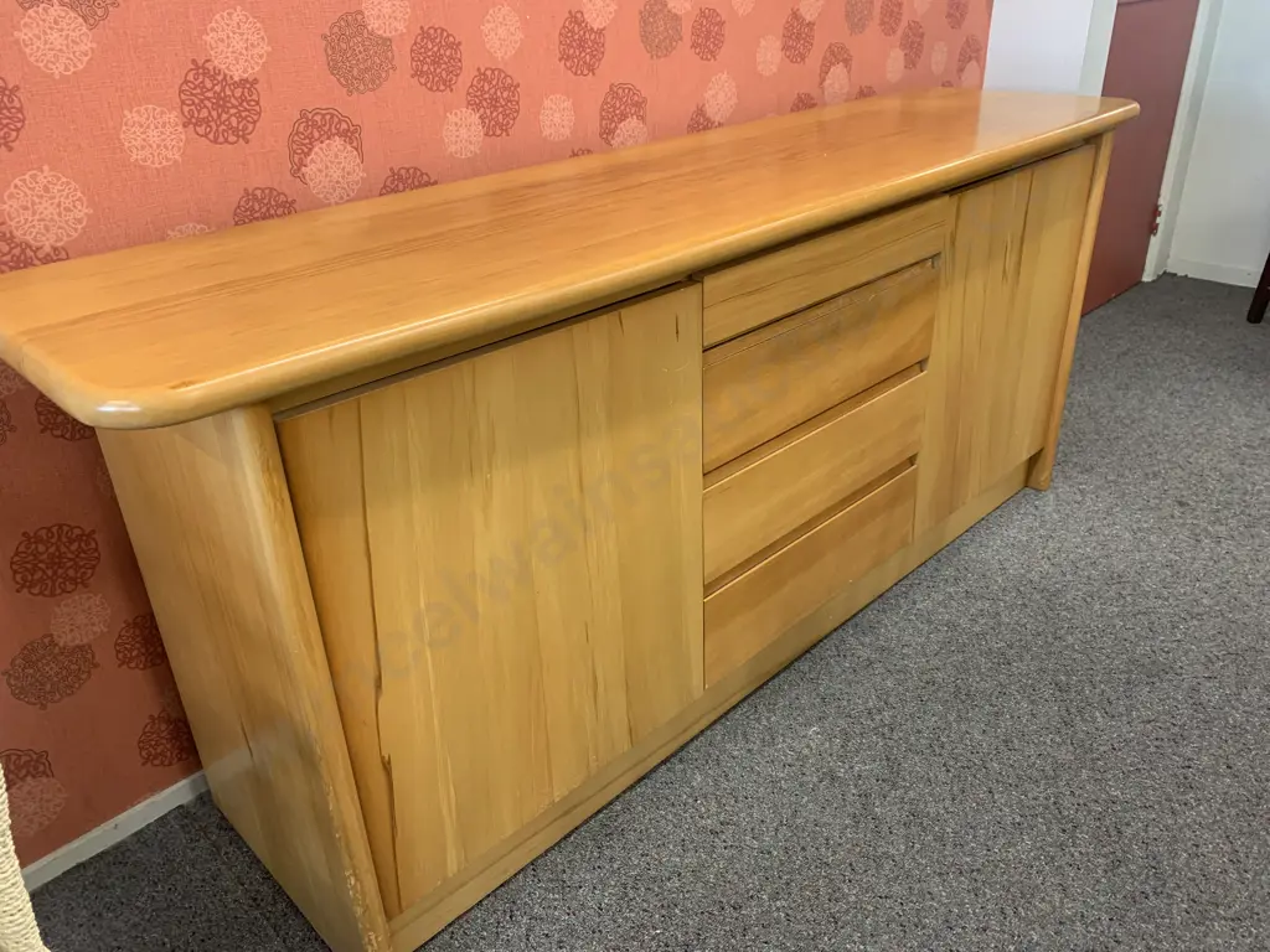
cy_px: 476
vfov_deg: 53.1
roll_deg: +2.3
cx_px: 635
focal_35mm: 26
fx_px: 954
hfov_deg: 67.3
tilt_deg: -26.8
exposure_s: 1/50
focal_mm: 4.25
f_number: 1.8
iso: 100
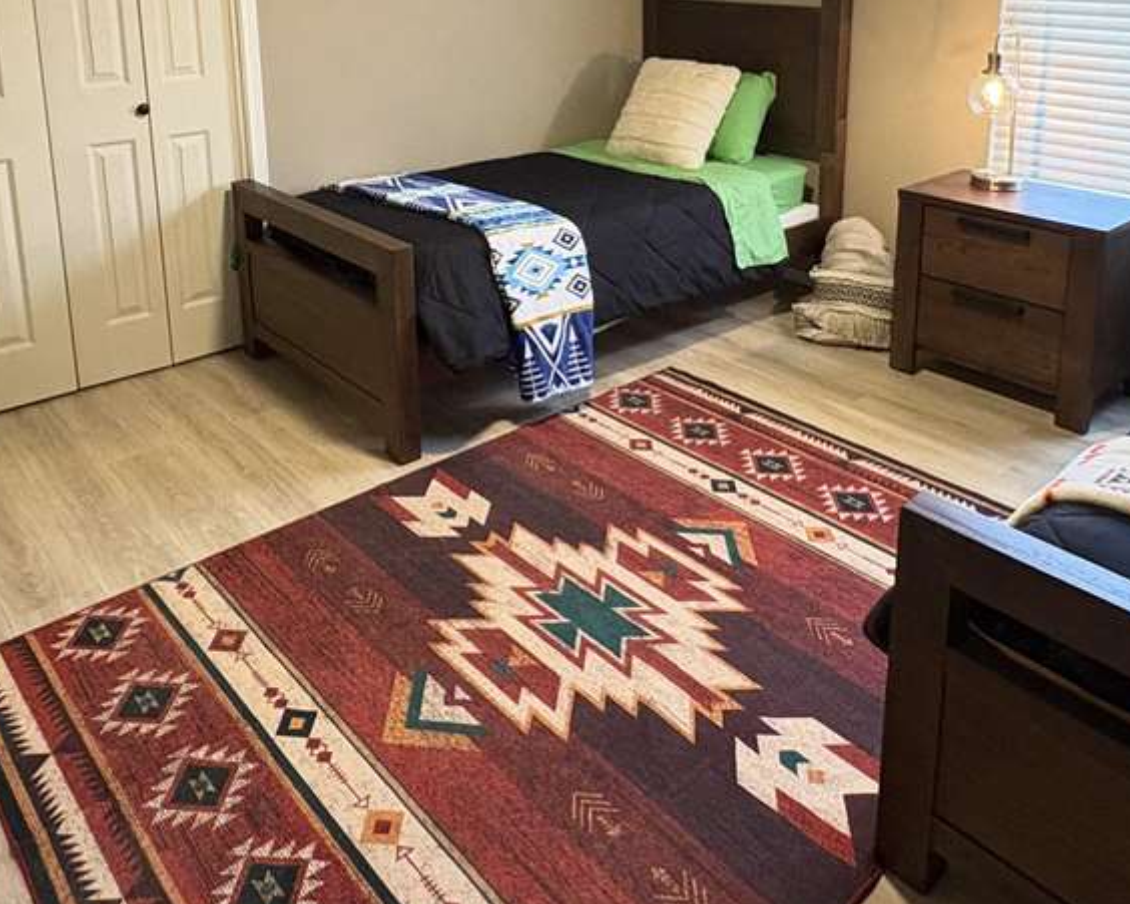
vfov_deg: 44.4
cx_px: 581
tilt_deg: -11.8
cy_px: 158
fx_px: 1037
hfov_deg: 57.2
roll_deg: -0.3
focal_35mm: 31
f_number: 2.2
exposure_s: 1/60
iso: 500
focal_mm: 2.22
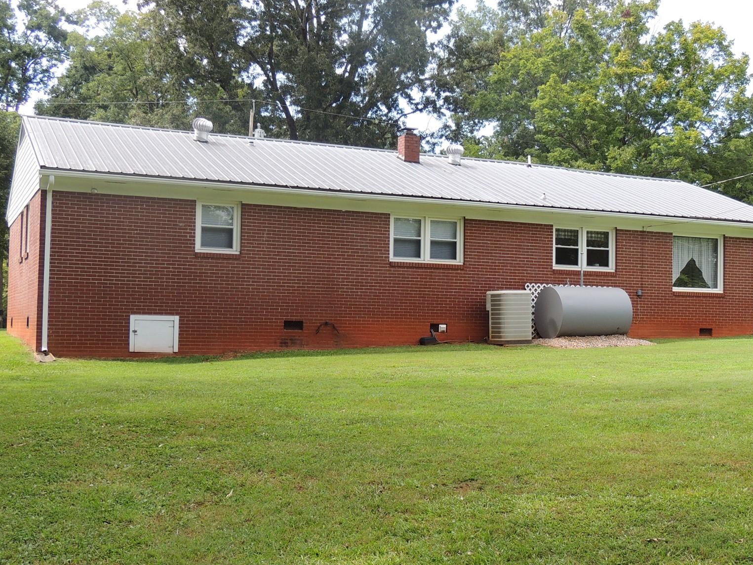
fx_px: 1022
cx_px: 435
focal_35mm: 47
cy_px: 296
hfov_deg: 40.3
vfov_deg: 30.9
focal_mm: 6.2
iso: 100
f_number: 3.3
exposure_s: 1/320
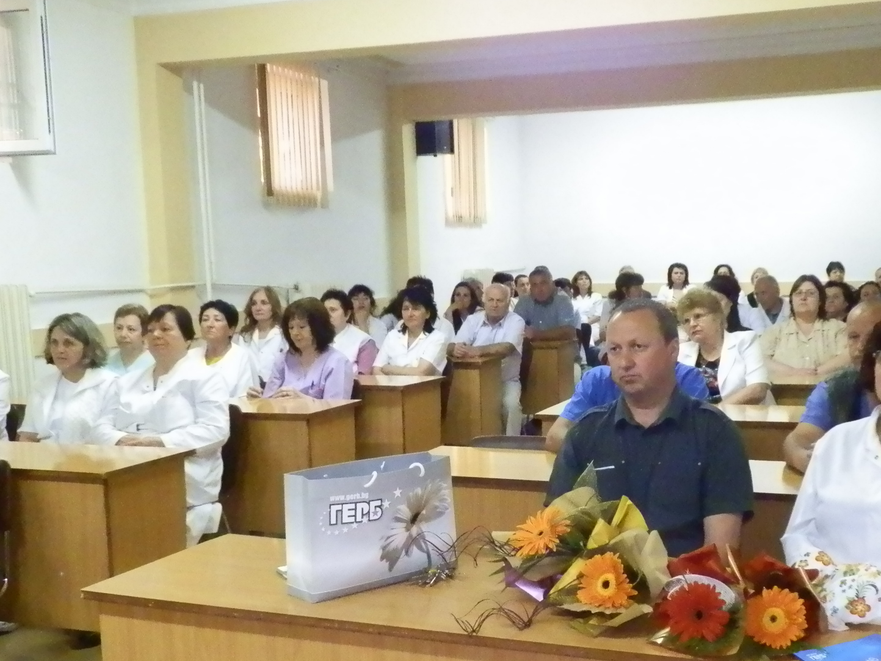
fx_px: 1120
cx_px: 528
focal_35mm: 44
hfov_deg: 42.7
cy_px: 434
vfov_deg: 32.6
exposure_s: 1/100
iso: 1600
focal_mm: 5.55
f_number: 3.4
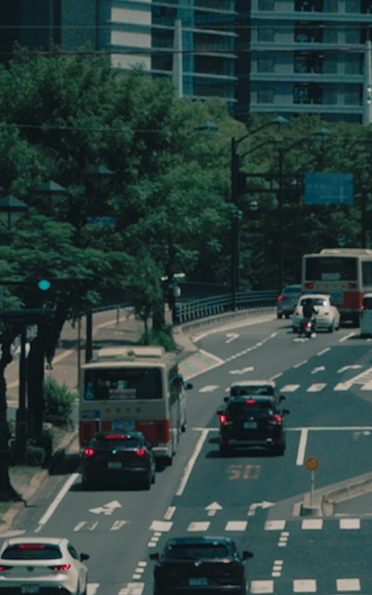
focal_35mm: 438
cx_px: 356
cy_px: 7
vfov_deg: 4.8
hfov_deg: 3.0
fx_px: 7102
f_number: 8
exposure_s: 1/1600
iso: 640
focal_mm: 44
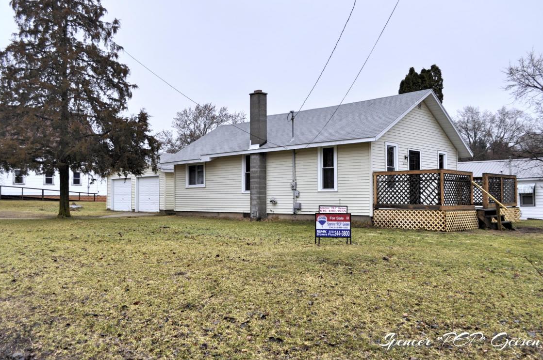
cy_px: 175
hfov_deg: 60.3
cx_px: 269
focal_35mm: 31
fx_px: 467
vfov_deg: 42.2
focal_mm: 20
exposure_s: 1/160
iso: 200
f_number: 6.3
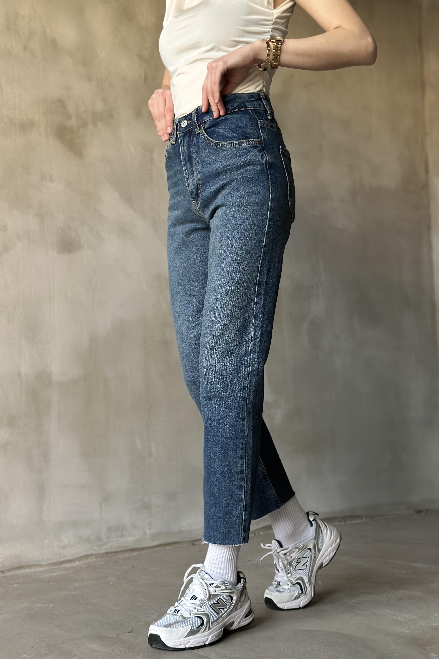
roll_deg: +0.4
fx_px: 915
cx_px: 231
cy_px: 329
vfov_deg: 39.6
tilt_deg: +3.6
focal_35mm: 50
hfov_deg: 27.0
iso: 320
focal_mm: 6.86
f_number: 1.78
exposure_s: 1/60
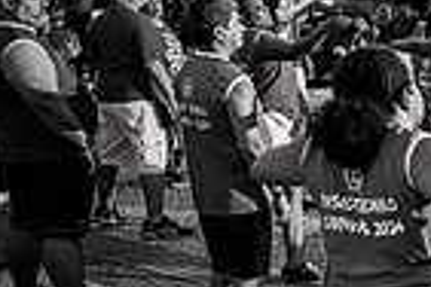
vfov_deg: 13.8
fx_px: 1185
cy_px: 218
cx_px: 847
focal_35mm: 99
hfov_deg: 16.2
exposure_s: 1/250
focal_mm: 24
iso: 2000
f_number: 2
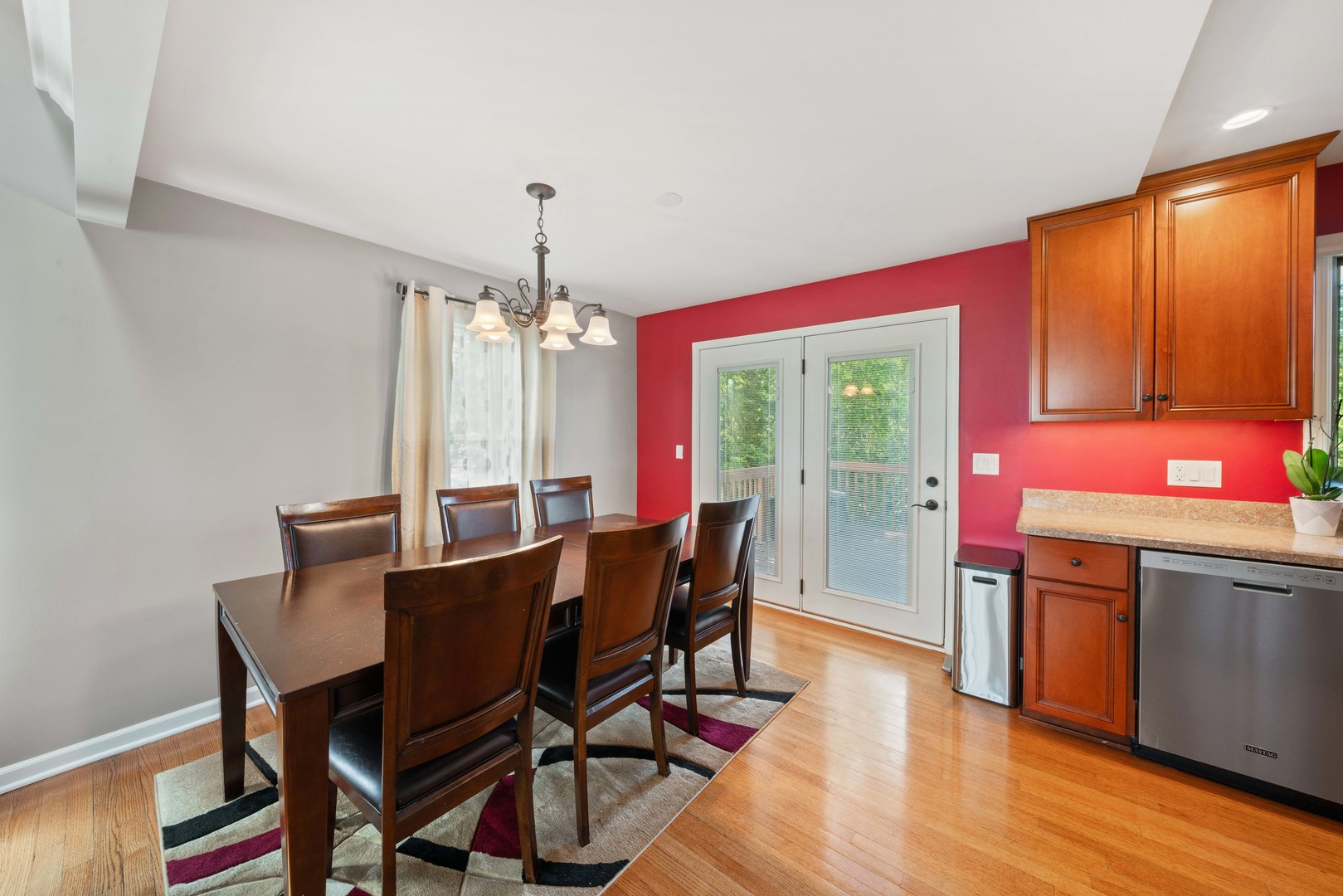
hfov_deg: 112.6
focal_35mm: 12
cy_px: 448
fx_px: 448
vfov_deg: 90.0
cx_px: 672
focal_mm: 12
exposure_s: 1/1.25
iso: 250
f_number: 11
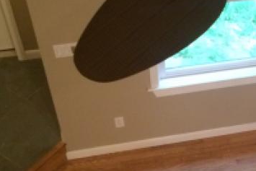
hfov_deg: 22.4
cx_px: 265
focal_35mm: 87
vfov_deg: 15.7
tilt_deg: -50.2
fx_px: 619
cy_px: 122
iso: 320
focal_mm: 4.15
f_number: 2.2
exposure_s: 1/20
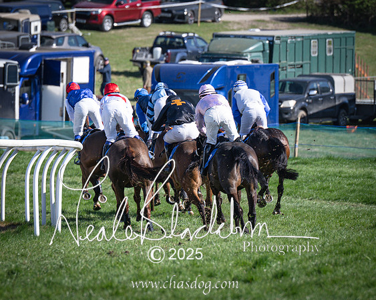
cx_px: 204
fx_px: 5437
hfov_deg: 4.0
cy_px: 131
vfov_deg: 3.2
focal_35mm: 489
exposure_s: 1/1600
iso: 200
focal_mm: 200
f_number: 4
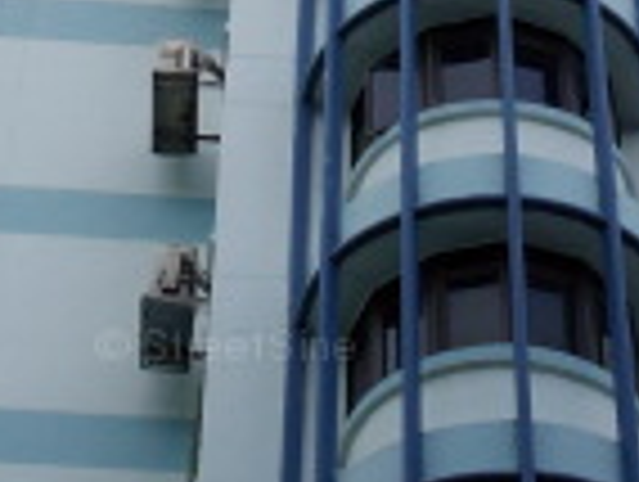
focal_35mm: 143
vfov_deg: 10.2
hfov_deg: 13.8
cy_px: -99
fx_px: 2644
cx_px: 432
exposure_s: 1/160
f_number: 5.6
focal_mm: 6.2
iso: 80
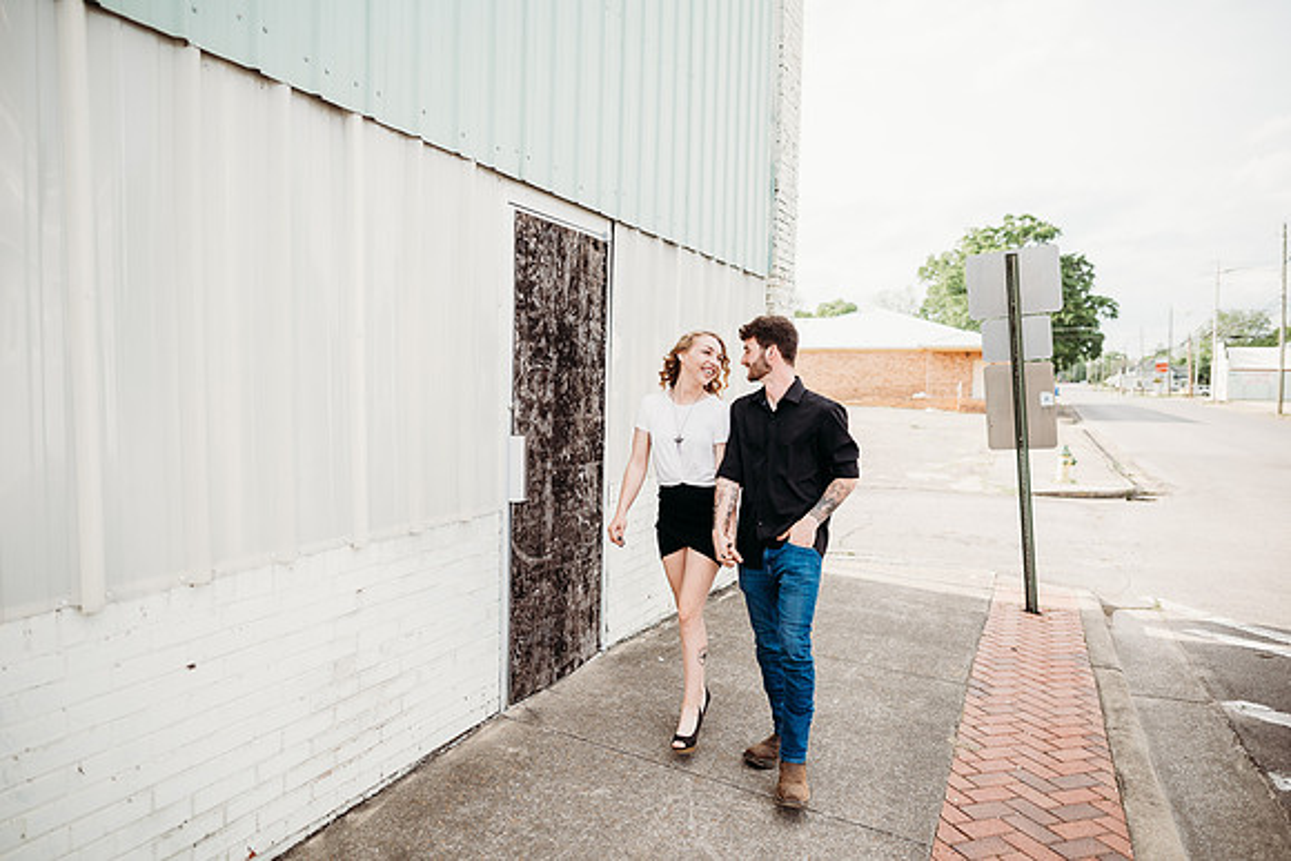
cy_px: 430
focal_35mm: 24
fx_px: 861
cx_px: 646
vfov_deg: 53.2
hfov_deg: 73.7
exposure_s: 1/640
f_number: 2.8
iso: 100
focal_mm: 24
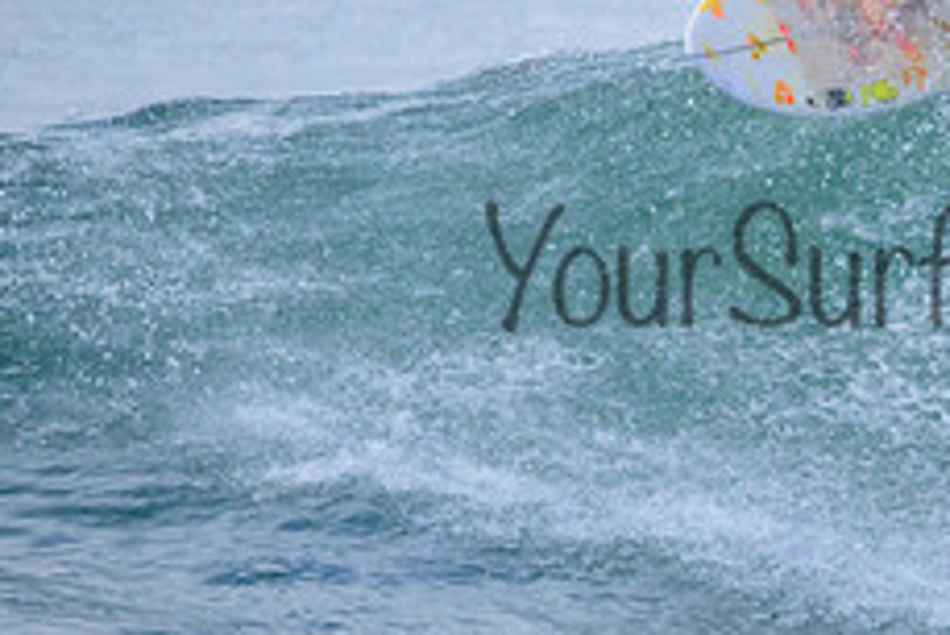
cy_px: 230
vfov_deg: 0.7
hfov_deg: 1.0
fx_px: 53469
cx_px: 913
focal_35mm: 2025
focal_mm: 800
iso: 2800
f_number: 11
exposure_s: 1/1250
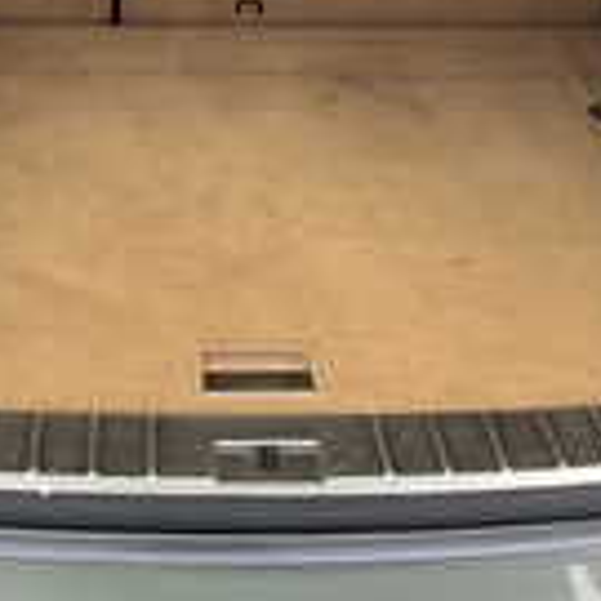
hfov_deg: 22.7
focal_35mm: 76
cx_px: 196
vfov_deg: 22.1
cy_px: 31
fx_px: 1493
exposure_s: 1/295
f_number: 1.8
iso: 25
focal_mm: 3
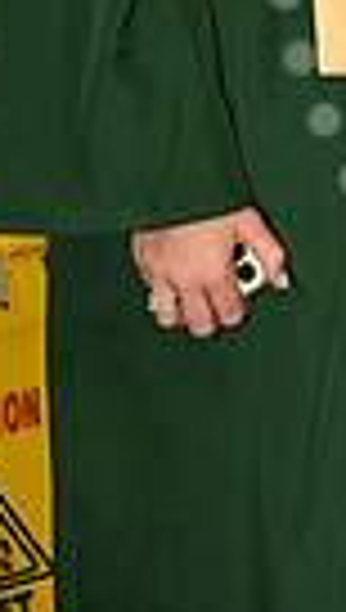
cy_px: -108
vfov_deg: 13.4
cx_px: 804
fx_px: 2532
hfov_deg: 7.4
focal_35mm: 156
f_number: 5.6
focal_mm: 35
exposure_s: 1/60
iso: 1600
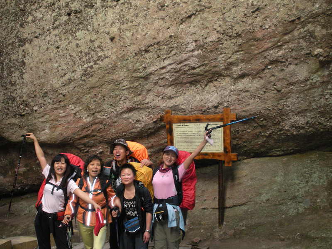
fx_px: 422
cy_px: 124
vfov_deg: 32.9
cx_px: 166
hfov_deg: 42.9
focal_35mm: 44
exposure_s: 1/30
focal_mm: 7.7
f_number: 4
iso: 246
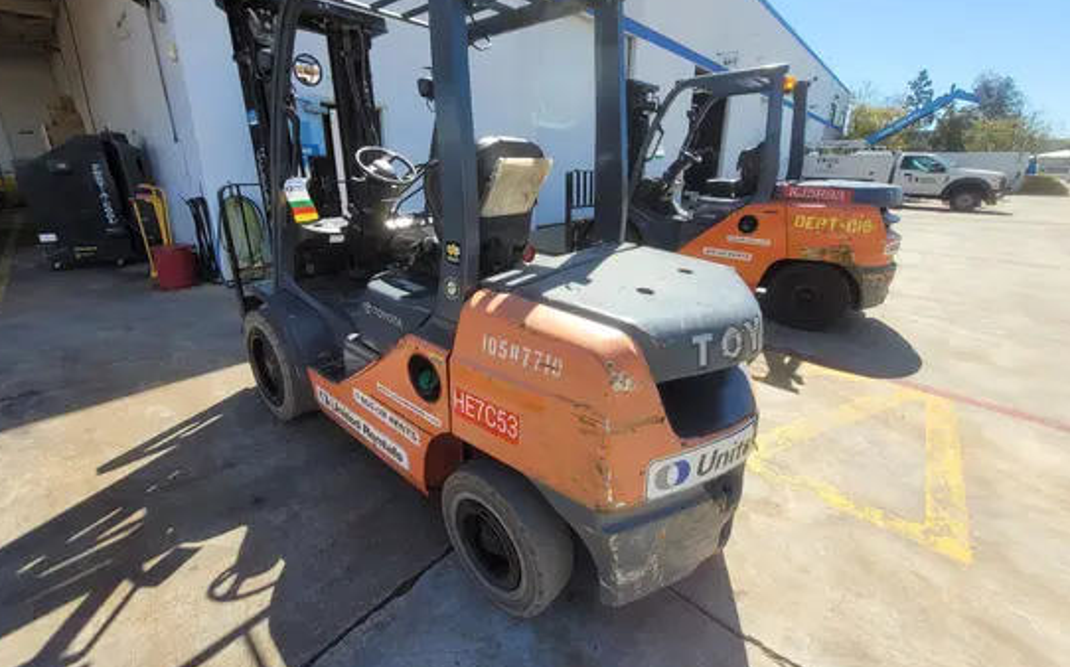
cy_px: 299
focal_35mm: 14
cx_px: 529
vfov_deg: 78.3
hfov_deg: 105.3
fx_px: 408
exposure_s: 1/850
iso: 40
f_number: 2.2
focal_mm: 1.74
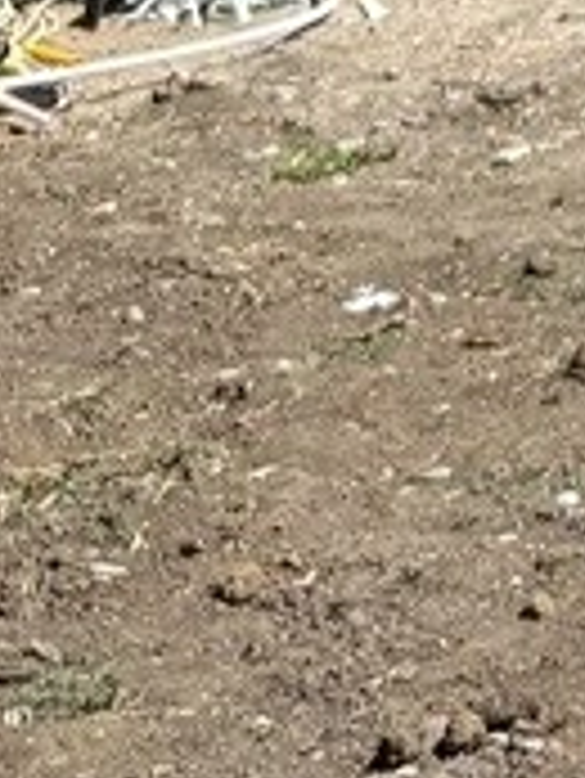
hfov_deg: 7.1
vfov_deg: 8.9
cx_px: 1850
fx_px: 4163
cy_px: -1511
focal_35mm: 185
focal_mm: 6.76
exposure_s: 1/4405
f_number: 1.78
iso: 80
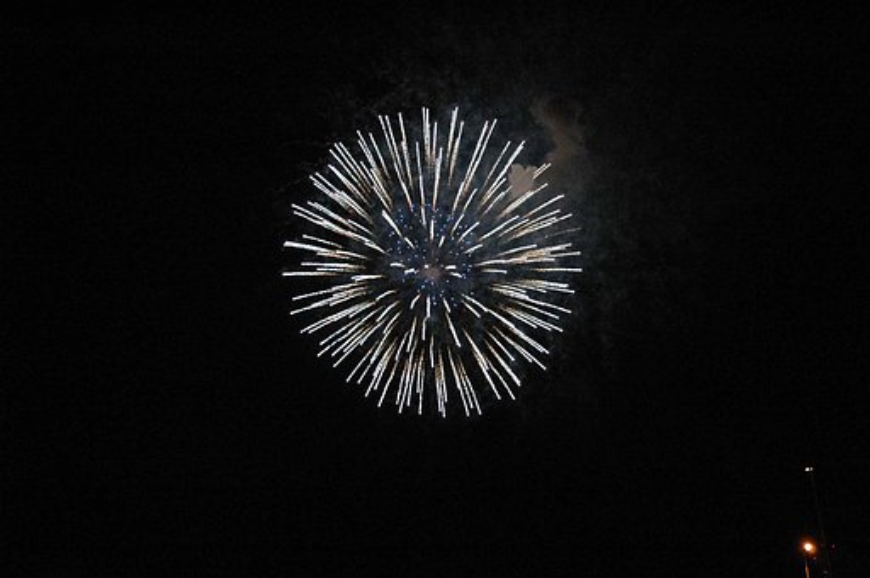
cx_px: 435
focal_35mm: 46
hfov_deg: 42.4
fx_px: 1122
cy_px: 289
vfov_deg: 28.9
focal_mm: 31
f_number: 4
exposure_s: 1/100
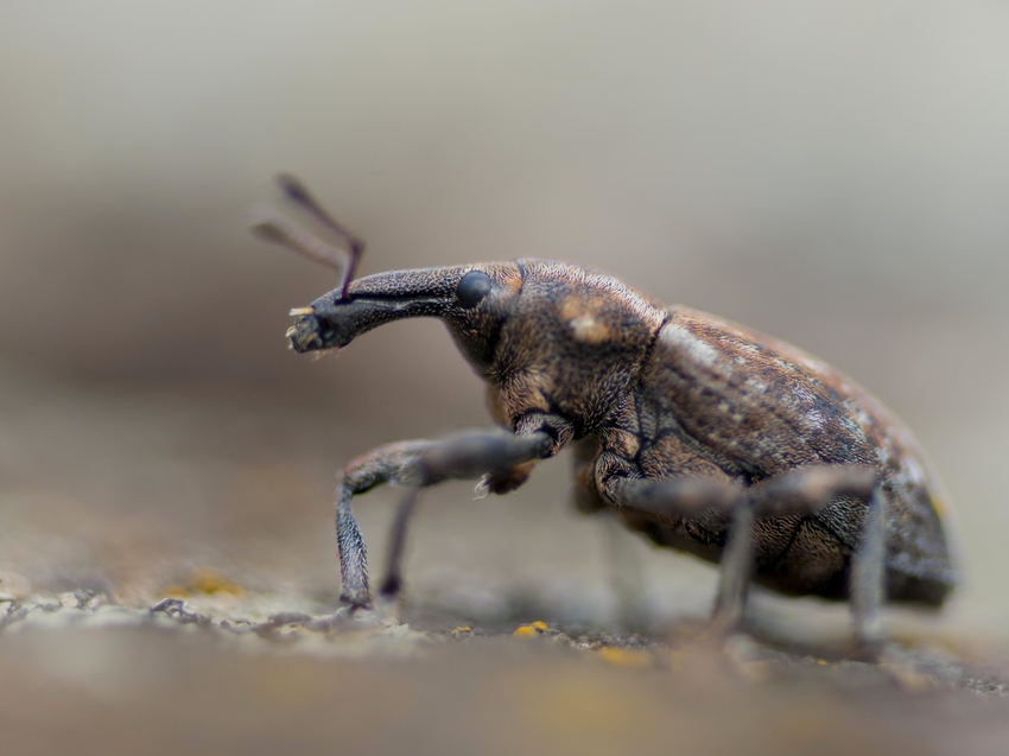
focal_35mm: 147
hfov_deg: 13.4
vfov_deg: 10.1
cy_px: 379
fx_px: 4284
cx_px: 467
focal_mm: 90
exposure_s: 1/320
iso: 400
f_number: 4.5
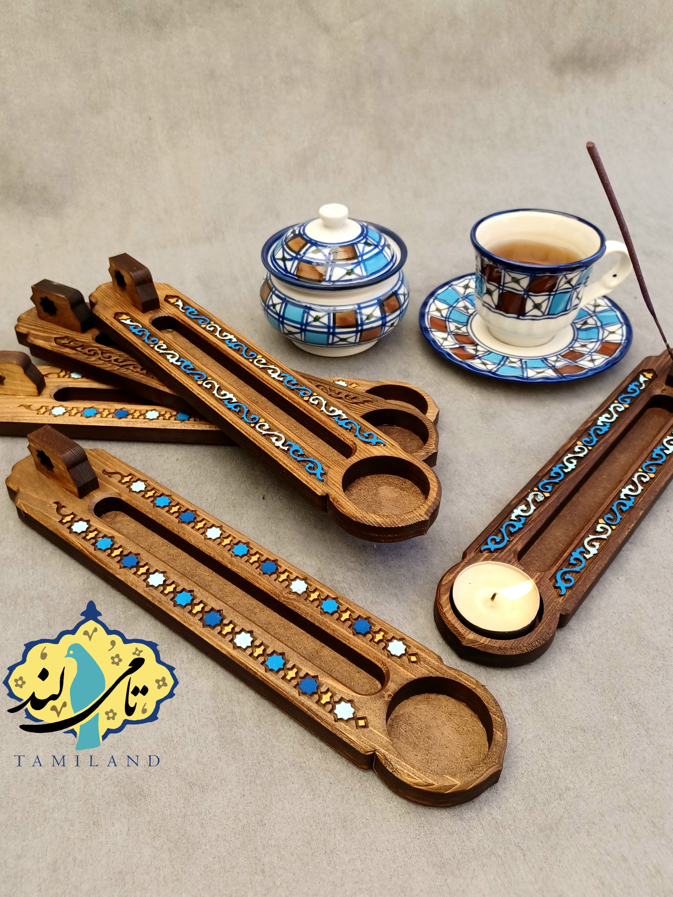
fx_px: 778
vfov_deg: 59.9
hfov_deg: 46.8
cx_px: 332
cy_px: 433
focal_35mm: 30
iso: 40
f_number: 1.8
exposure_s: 1/101
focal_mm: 4.6
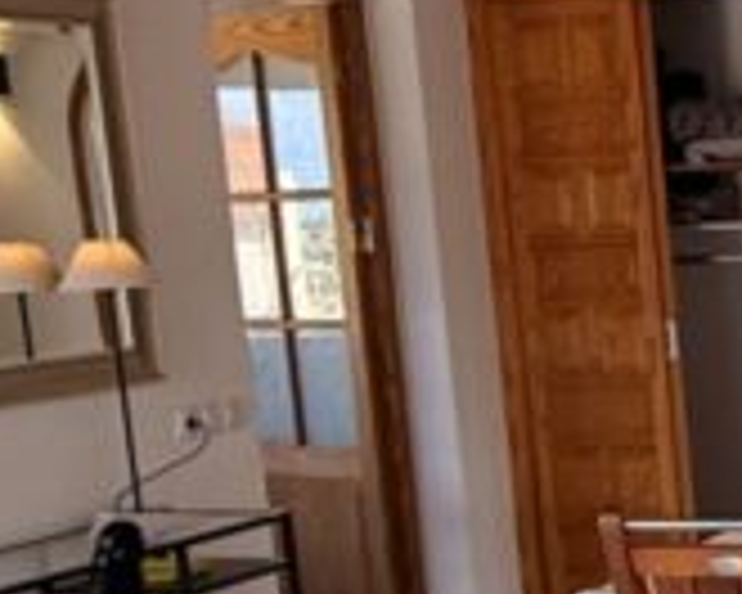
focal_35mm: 85
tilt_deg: -8.9
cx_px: 1313
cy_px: 446
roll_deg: +2.5
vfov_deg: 18.0
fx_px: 1867
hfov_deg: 18.1
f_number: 2.2
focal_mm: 2.22
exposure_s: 1/100
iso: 80
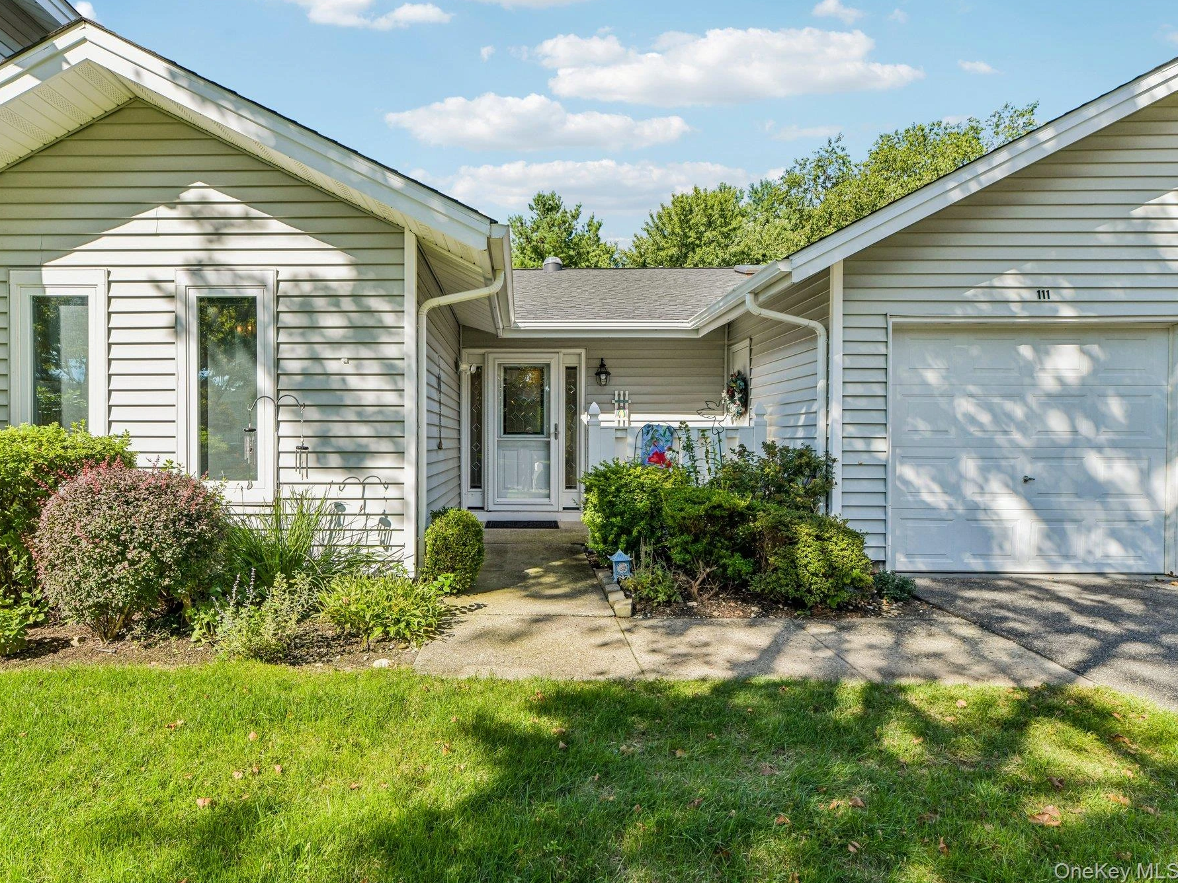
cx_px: 511
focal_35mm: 21
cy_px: 436
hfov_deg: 78.6
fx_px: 715
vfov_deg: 63.4
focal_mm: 19
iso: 250
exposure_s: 1/400
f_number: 9
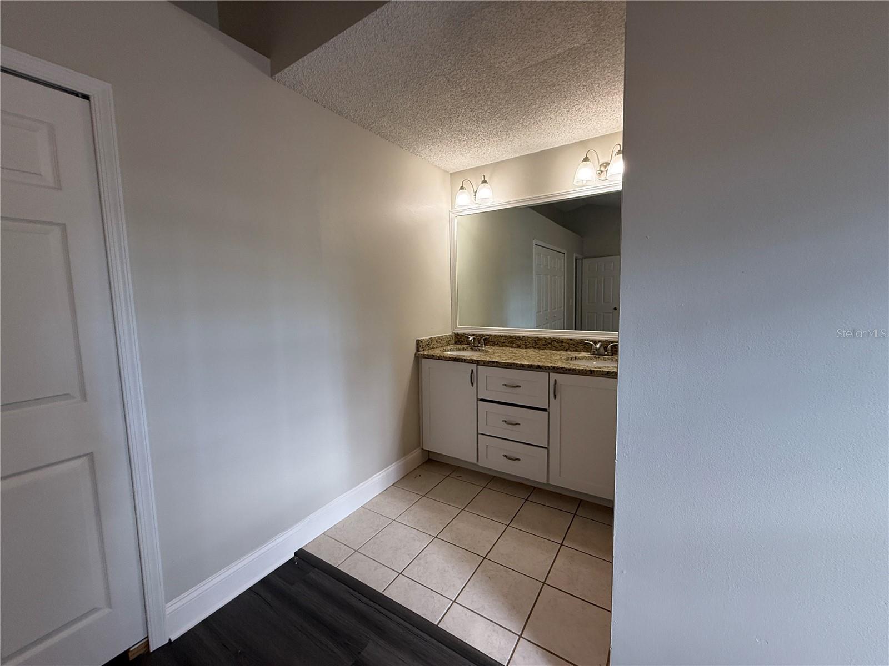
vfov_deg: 85.7
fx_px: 360
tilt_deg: -4.9
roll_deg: +1.9
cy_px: 333
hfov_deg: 102.1
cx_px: 444
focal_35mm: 14
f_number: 2.2
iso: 200
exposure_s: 1/120
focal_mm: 2.22
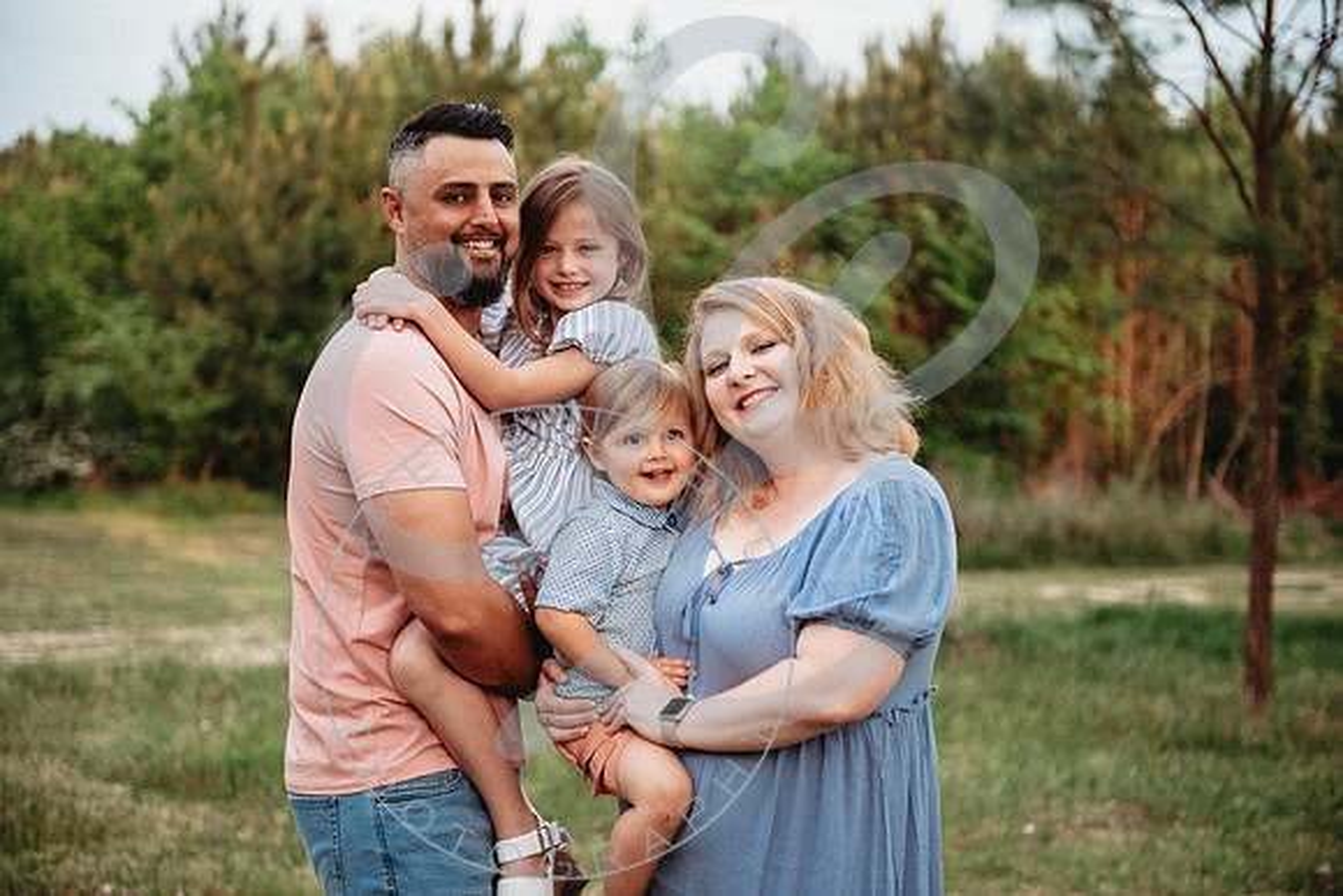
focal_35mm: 70
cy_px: 448
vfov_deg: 19.5
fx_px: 2612
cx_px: 672
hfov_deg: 28.8
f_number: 2.8
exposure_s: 1/200
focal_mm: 70
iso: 100
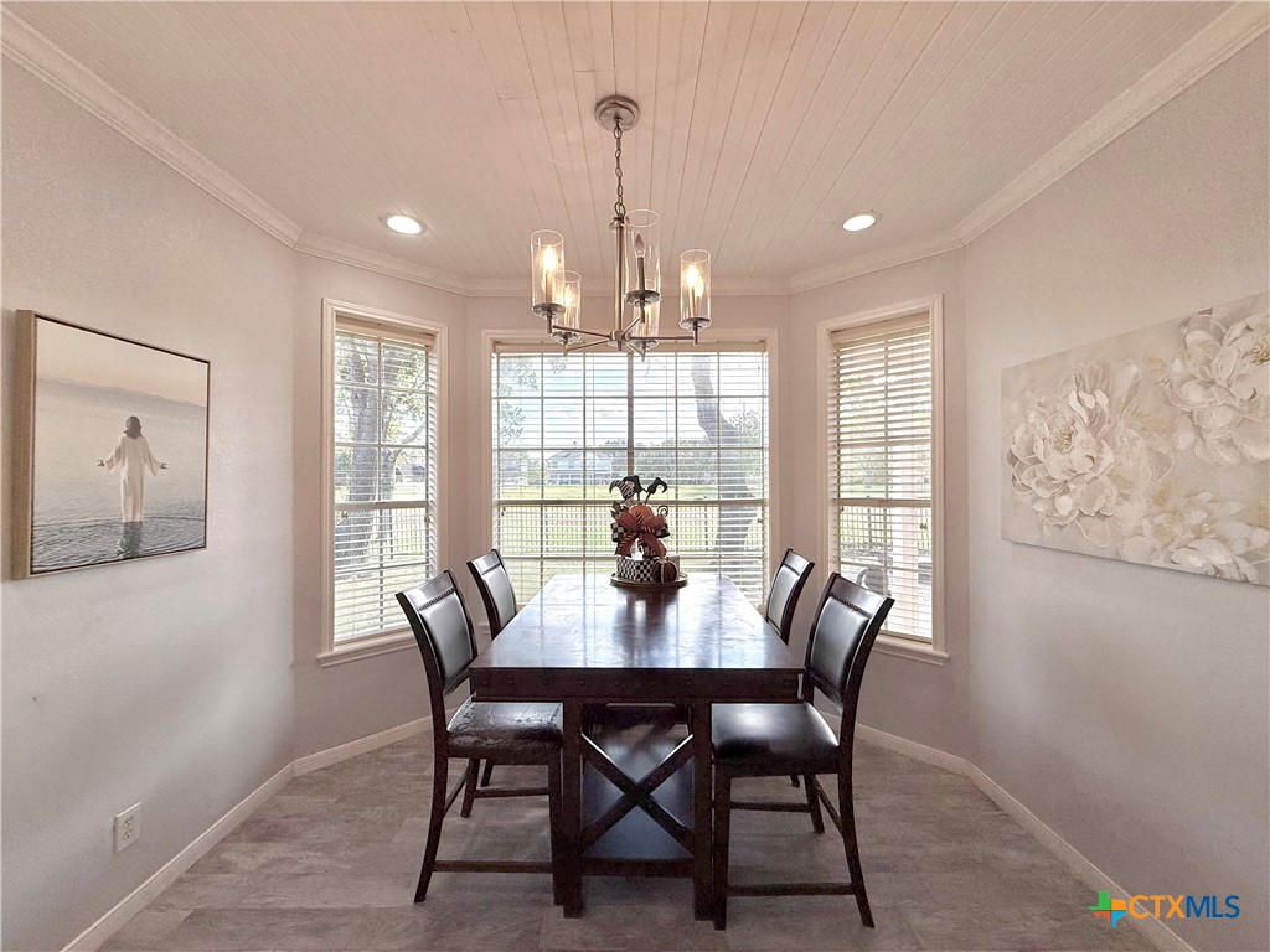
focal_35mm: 14
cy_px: 476
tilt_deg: +0.7
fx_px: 514
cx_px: 635
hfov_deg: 102.1
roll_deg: -0.2
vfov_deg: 85.7
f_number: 2.2
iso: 64
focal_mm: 2.22
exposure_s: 1/486
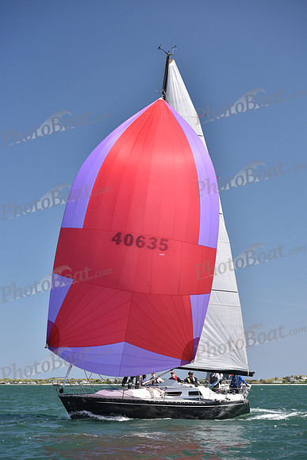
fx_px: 959
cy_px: 230
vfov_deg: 27.0
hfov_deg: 18.2
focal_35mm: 75
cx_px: 154
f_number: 4.5
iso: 320
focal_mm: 75
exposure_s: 1/800
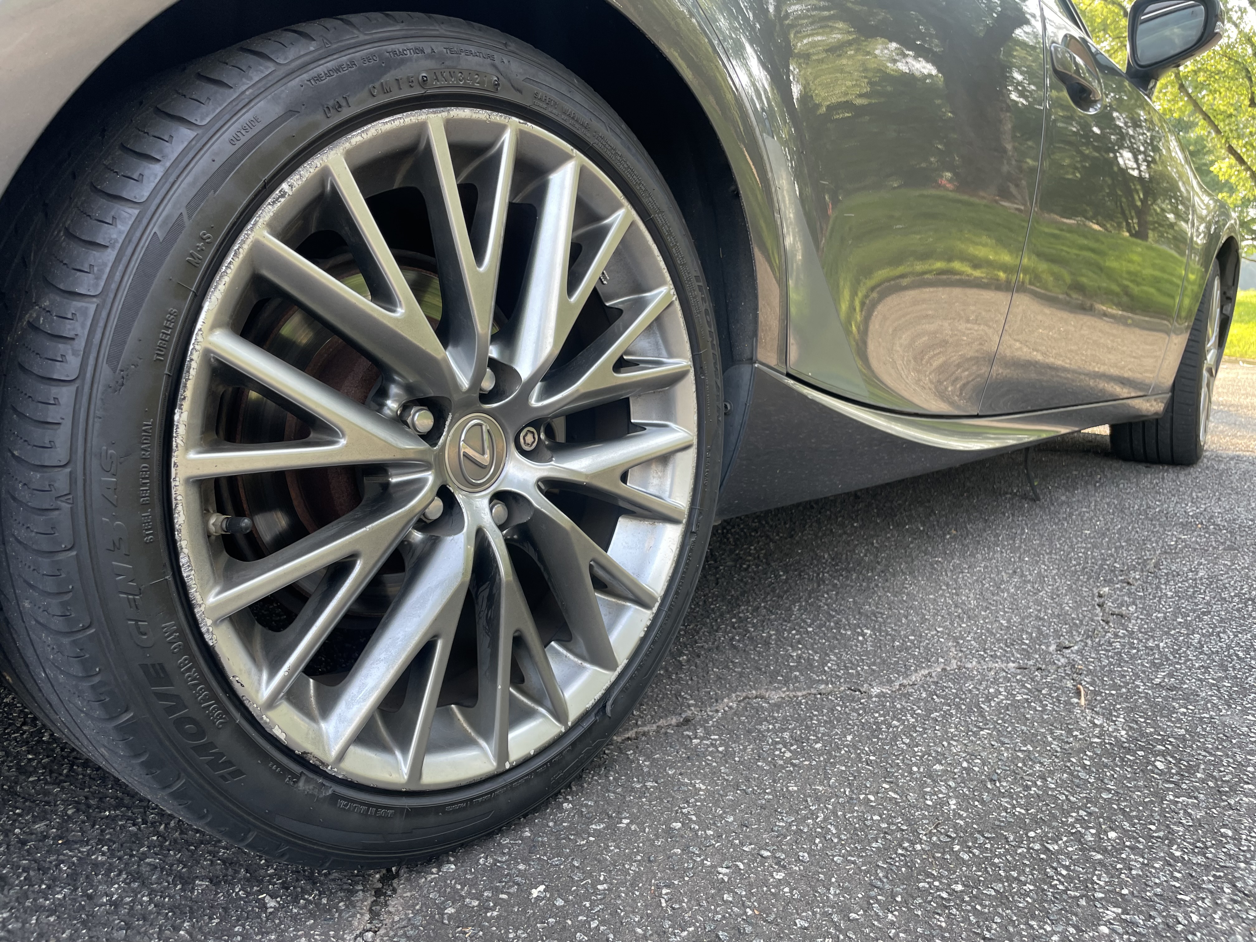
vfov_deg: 53.1
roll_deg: -1.8
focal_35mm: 26
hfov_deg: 67.3
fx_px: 943
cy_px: 471
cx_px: 628
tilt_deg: -8.9
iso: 50
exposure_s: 1/121
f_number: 1.6
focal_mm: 4.2
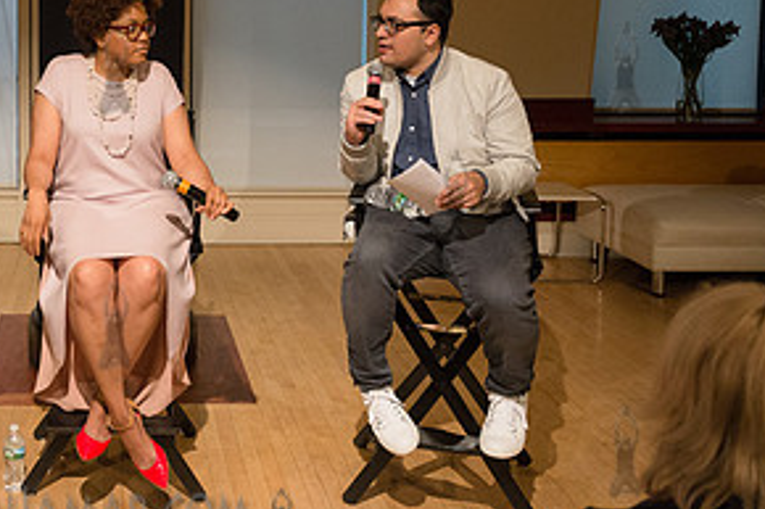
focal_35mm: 48
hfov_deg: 38.9
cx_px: 113
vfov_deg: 27.2
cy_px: 67
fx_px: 1019
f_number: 4
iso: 2500
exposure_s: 1/500
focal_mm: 24
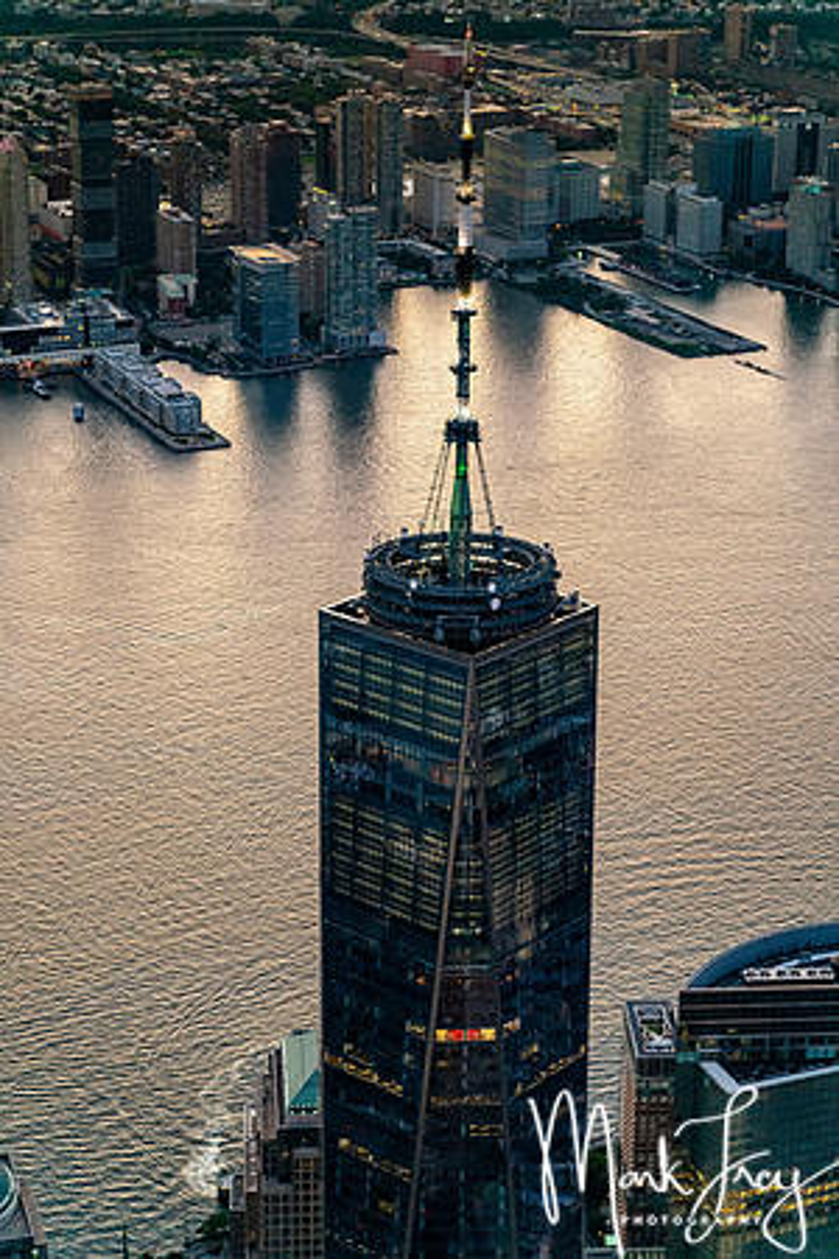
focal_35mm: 75
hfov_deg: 18.2
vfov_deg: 27.0
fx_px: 2622
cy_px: 630
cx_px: 420
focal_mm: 75
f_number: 2.8
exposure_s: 1/800
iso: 6400
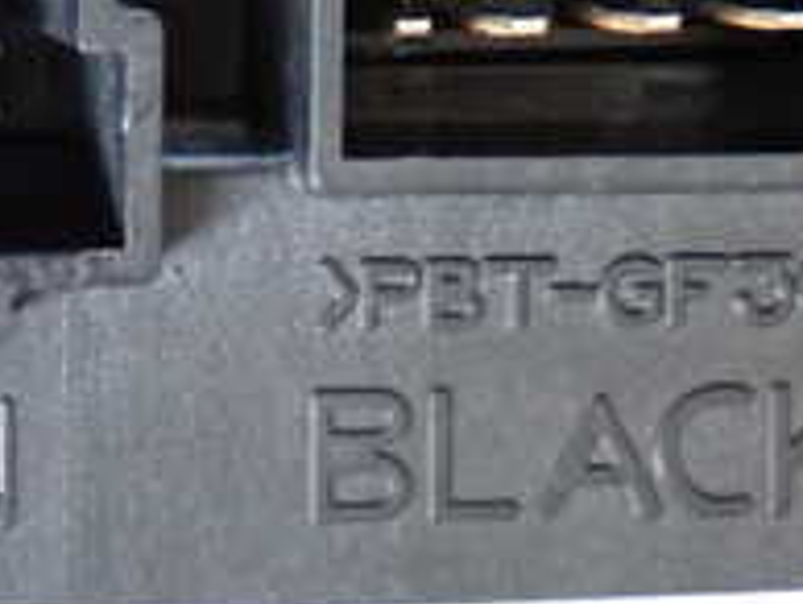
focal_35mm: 167
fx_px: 3879
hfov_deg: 11.5
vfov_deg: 8.9
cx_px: -219
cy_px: 165
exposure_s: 1/25
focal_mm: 9.65
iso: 800
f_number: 3.3
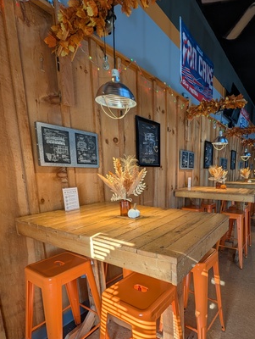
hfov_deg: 69.1
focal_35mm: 18
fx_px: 176
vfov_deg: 86.4
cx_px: 175
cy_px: 207
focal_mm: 2.02
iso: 72
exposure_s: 1/177
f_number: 1.7
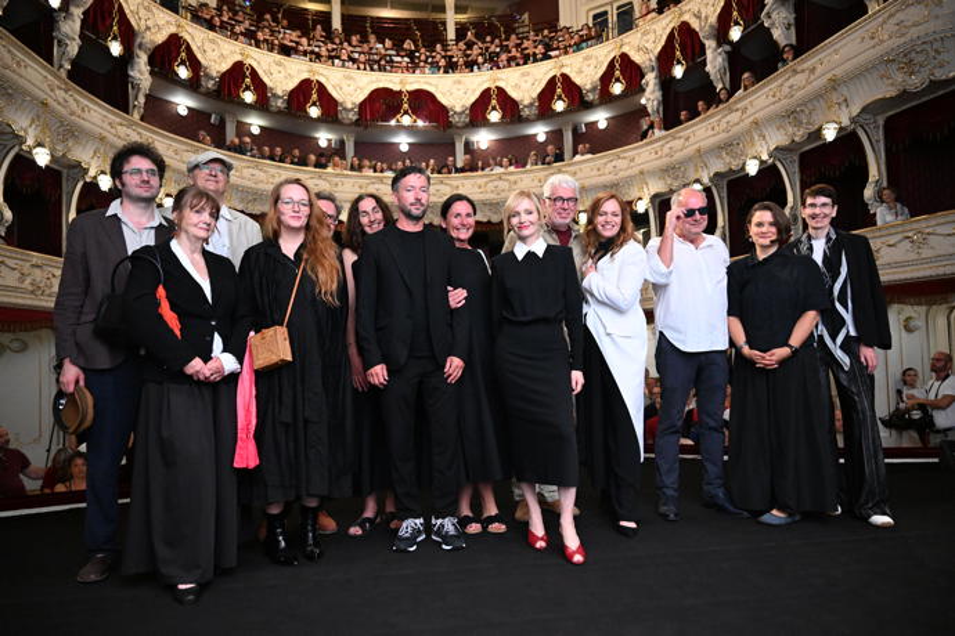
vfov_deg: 53.1
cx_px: 478
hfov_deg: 73.7
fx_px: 637
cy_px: 318
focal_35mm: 24
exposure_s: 1/500
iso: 6400
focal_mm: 24
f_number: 2.8
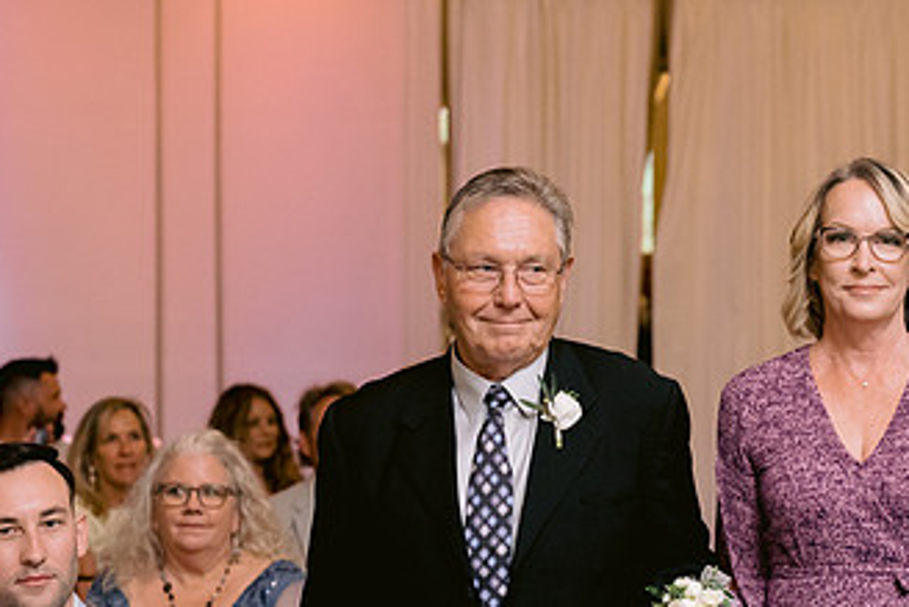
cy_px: 399
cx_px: 714
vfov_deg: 12.5
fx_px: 2779
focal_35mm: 110
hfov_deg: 18.4
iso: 1600
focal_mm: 50
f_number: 2.8
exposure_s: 1/160
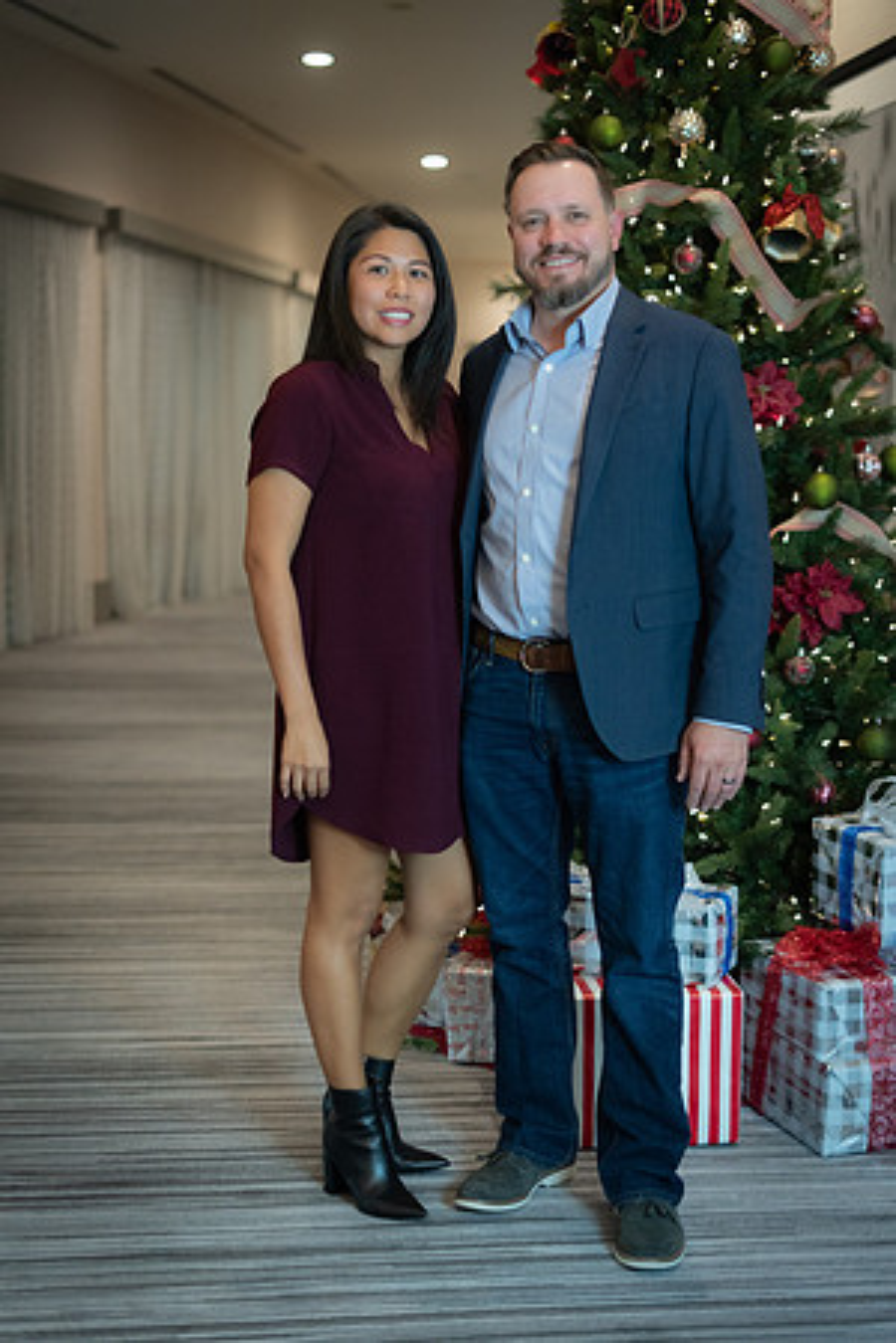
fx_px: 1867
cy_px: 672
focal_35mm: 50
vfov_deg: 39.6
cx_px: 448
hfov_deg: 27.0
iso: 1600
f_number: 1.8
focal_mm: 50
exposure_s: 1/320
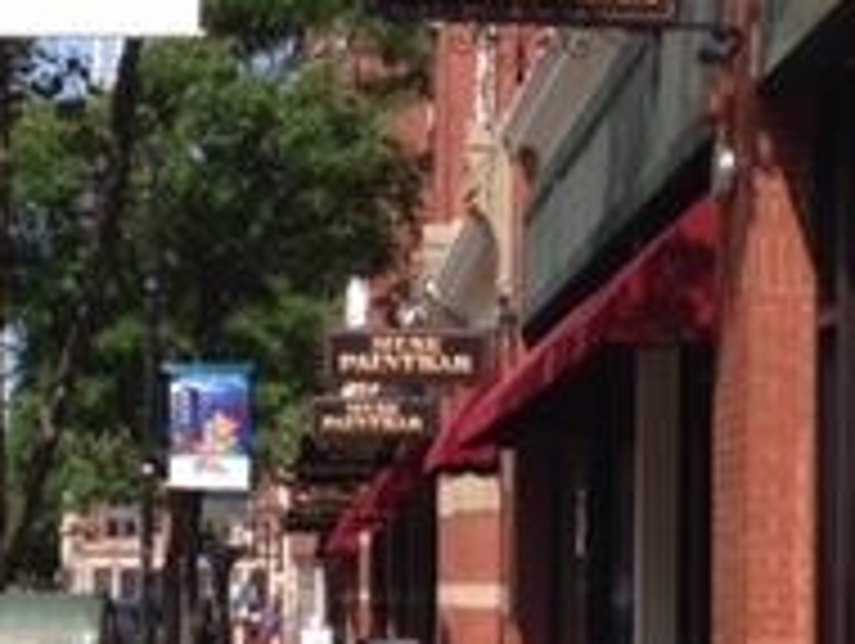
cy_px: 419
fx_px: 2745
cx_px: 423
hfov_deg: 17.7
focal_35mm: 111
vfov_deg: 13.4
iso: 50
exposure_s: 1/1085
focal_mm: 4.12
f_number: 2.4
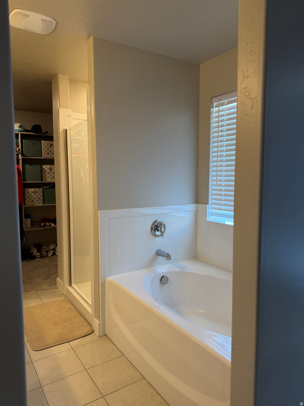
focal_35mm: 24
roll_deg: +0.1
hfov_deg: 56.8
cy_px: 203
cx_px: 152
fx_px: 281
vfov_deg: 71.6
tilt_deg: -5.2
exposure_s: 1/120
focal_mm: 6.76
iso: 160
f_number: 1.78
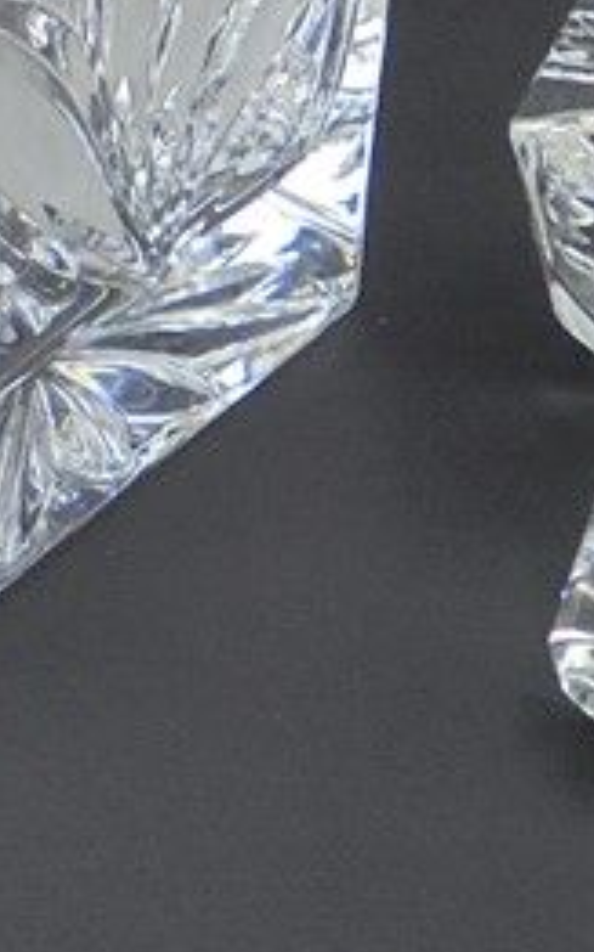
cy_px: -325
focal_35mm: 139
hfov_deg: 9.4
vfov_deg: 14.4
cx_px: 111
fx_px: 3602
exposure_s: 1/30
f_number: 4.2
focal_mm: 6.9
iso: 100
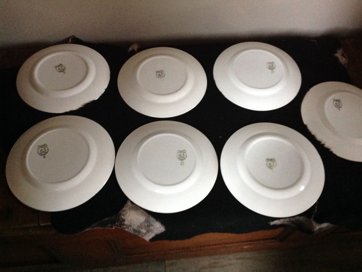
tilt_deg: -60.6
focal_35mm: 36
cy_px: 133
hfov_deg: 51.4
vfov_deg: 39.7
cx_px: 184
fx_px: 376
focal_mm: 4.28
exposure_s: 1/15
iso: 500
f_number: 2.4
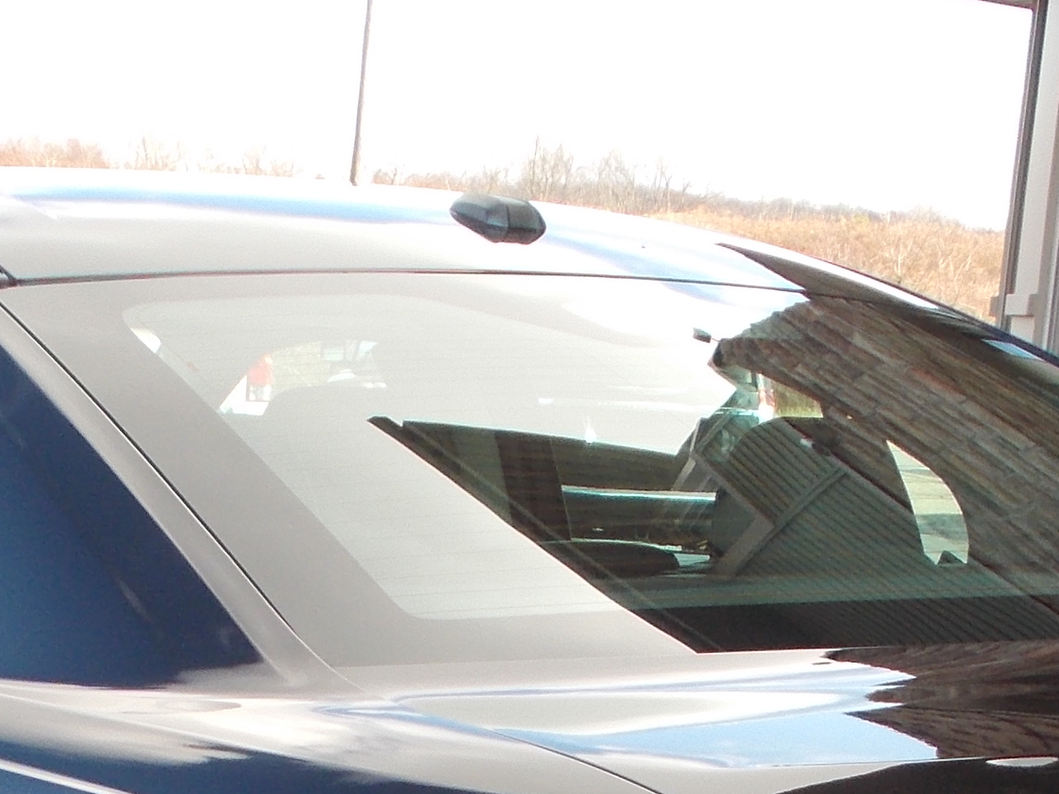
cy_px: 1076
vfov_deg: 14.9
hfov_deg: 20.8
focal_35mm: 94
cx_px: 409
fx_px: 2875
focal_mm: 4.6
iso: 80
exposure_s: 1/160
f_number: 3.2
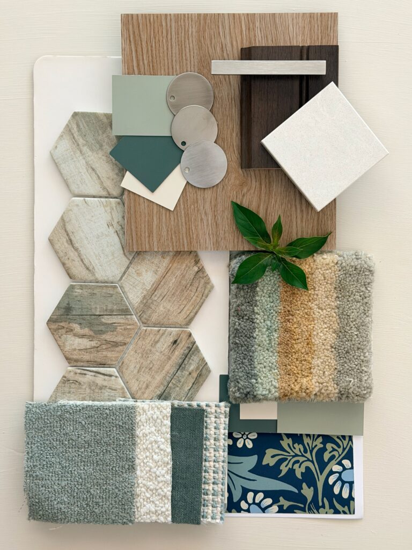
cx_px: 206
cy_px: 275
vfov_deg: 39.7
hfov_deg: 30.3
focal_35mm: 48
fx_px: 762
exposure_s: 1/40
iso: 320
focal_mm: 6.76
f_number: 1.78
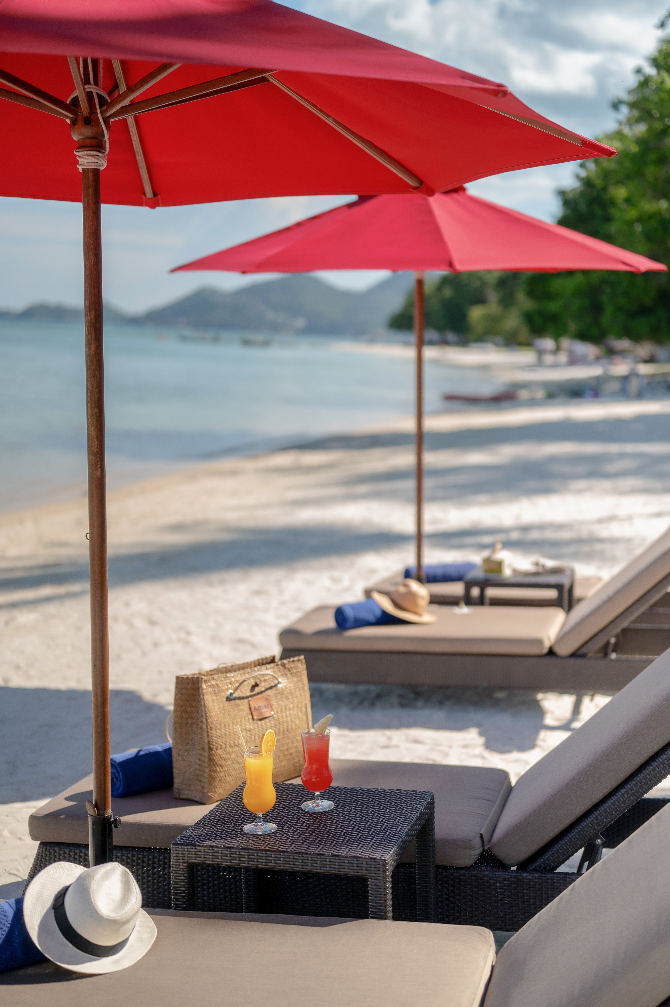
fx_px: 1398
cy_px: 504
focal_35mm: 50
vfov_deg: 39.6
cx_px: 335
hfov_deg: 27.0
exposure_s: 1/8000
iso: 320
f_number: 1.8
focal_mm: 50
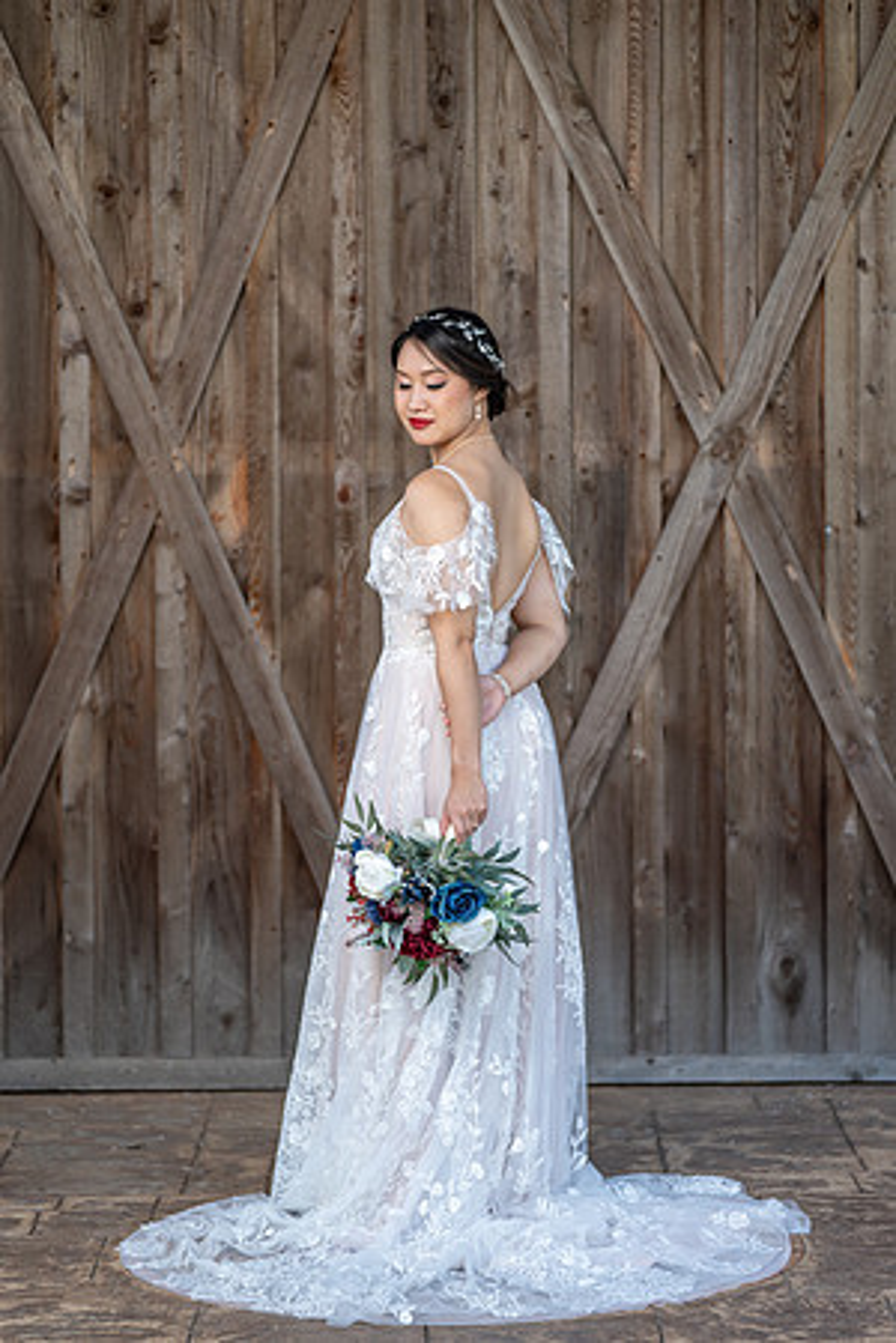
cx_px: 448
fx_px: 4405
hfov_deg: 11.6
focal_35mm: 118
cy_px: 672
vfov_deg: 17.3
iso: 50
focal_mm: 118
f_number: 2.8
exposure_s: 1/250
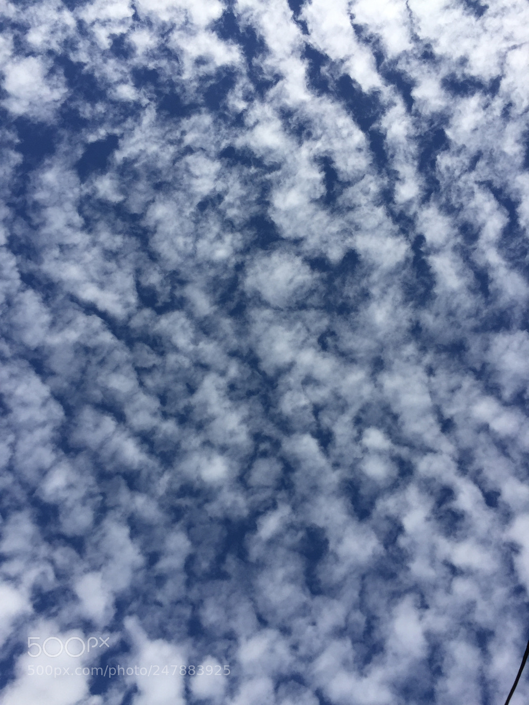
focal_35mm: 29
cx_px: 264
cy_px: 352
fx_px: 591
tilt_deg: +79.2
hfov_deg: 48.2
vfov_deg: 61.7
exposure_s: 1/2326
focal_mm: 4.15
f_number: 2.2
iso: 32
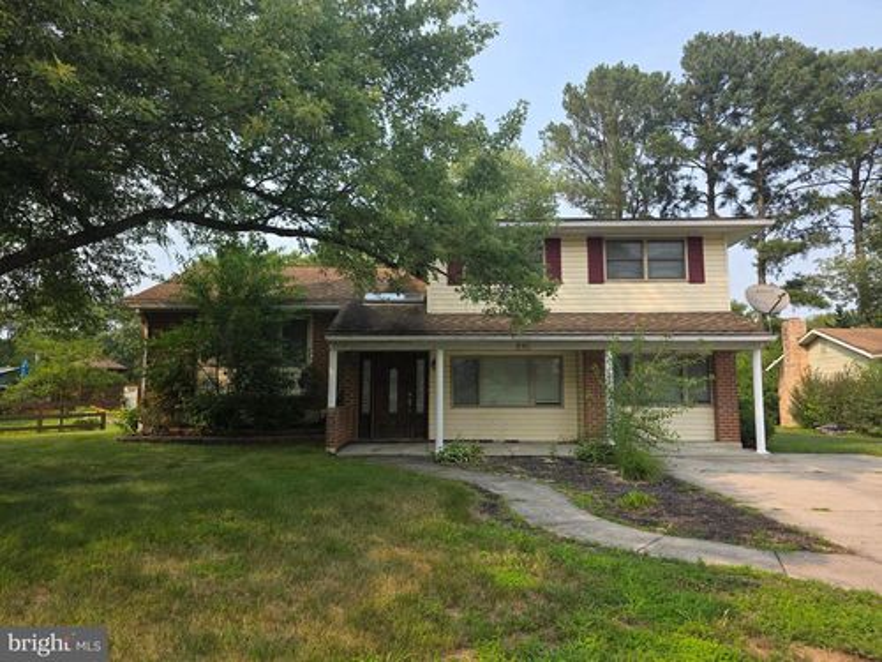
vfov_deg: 58.9
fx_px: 586
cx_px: 441
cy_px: 331
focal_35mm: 23
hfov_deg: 73.9
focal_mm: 6.3
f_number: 1.7
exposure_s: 1/2404
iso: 80
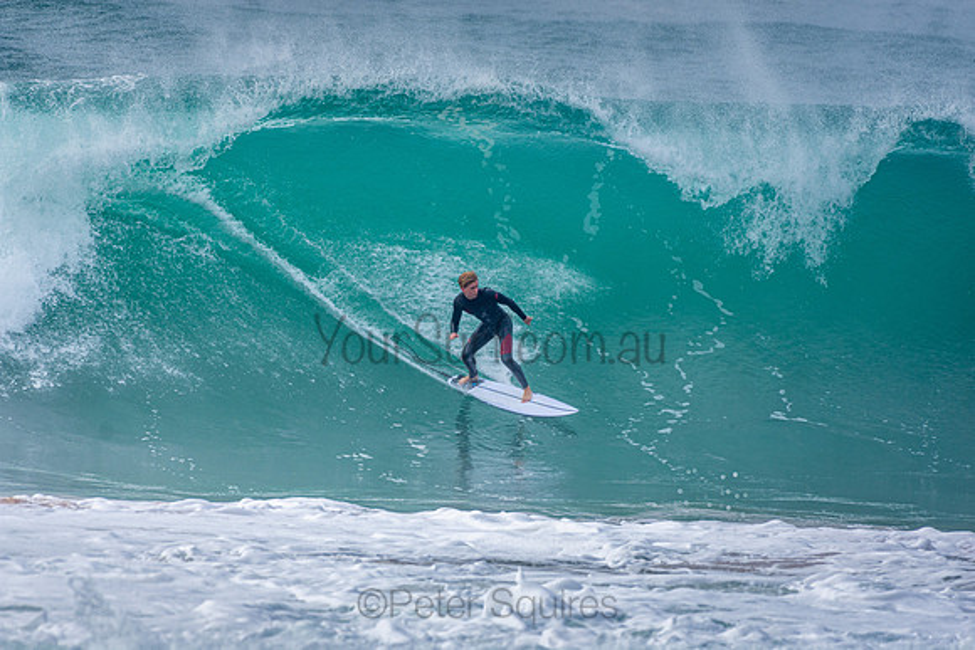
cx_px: 488
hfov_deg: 2.7
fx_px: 20316
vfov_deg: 1.8
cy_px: 325
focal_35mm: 750
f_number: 5.6
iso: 125
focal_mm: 500
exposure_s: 1/640
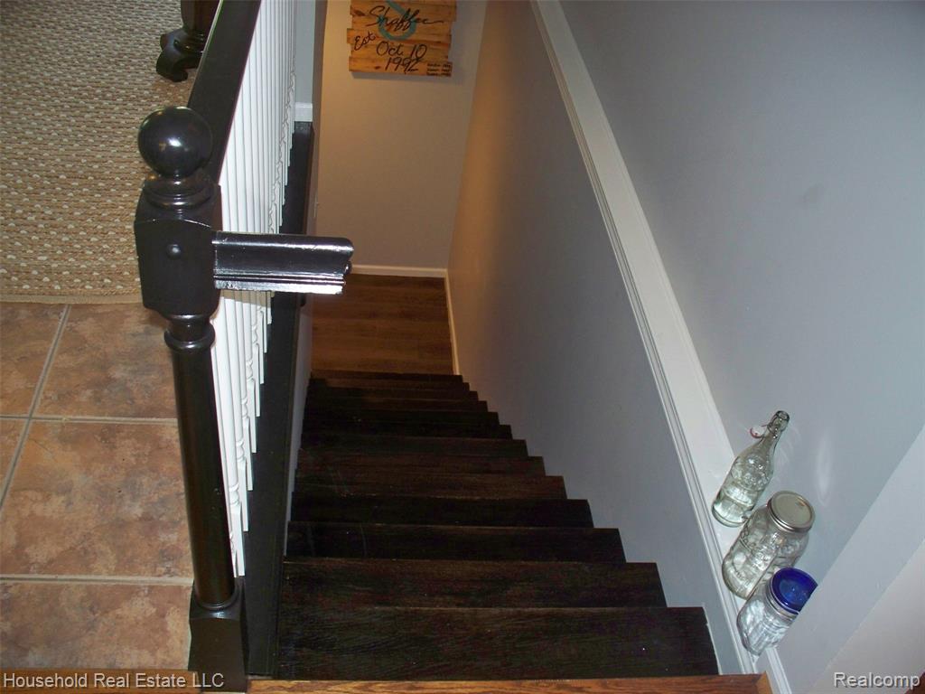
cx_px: 462
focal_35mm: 35
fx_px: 935
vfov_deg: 40.7
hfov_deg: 52.6
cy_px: 347
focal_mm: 7.54
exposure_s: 1/30
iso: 200
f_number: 2.8
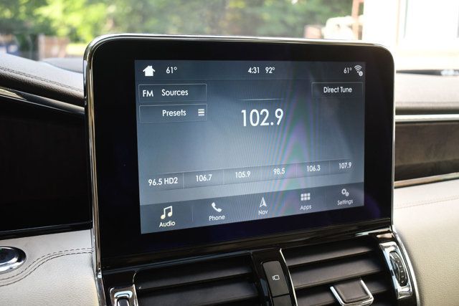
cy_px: 153
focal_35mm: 40
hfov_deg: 48.4
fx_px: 510
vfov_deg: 33.4
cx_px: 230
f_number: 4
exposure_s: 1/250
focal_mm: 27
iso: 800
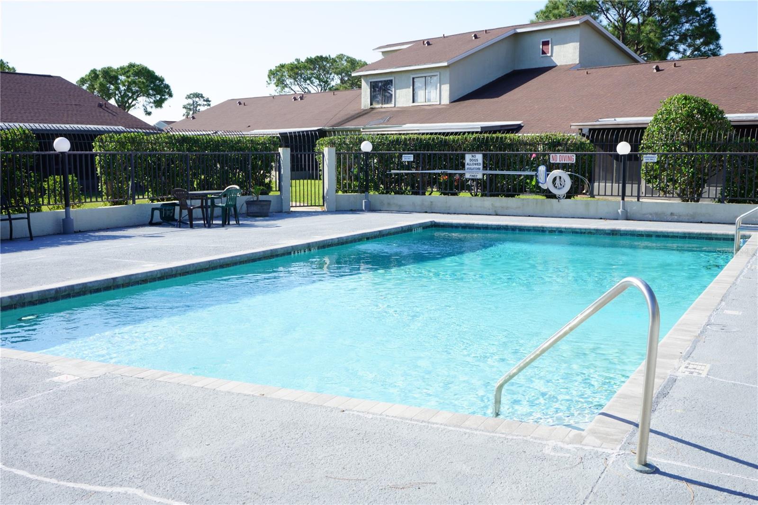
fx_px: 842
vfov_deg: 33.4
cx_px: 379
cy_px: 252
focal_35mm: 40
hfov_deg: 48.5
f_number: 11
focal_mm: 40
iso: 100
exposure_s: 1/125
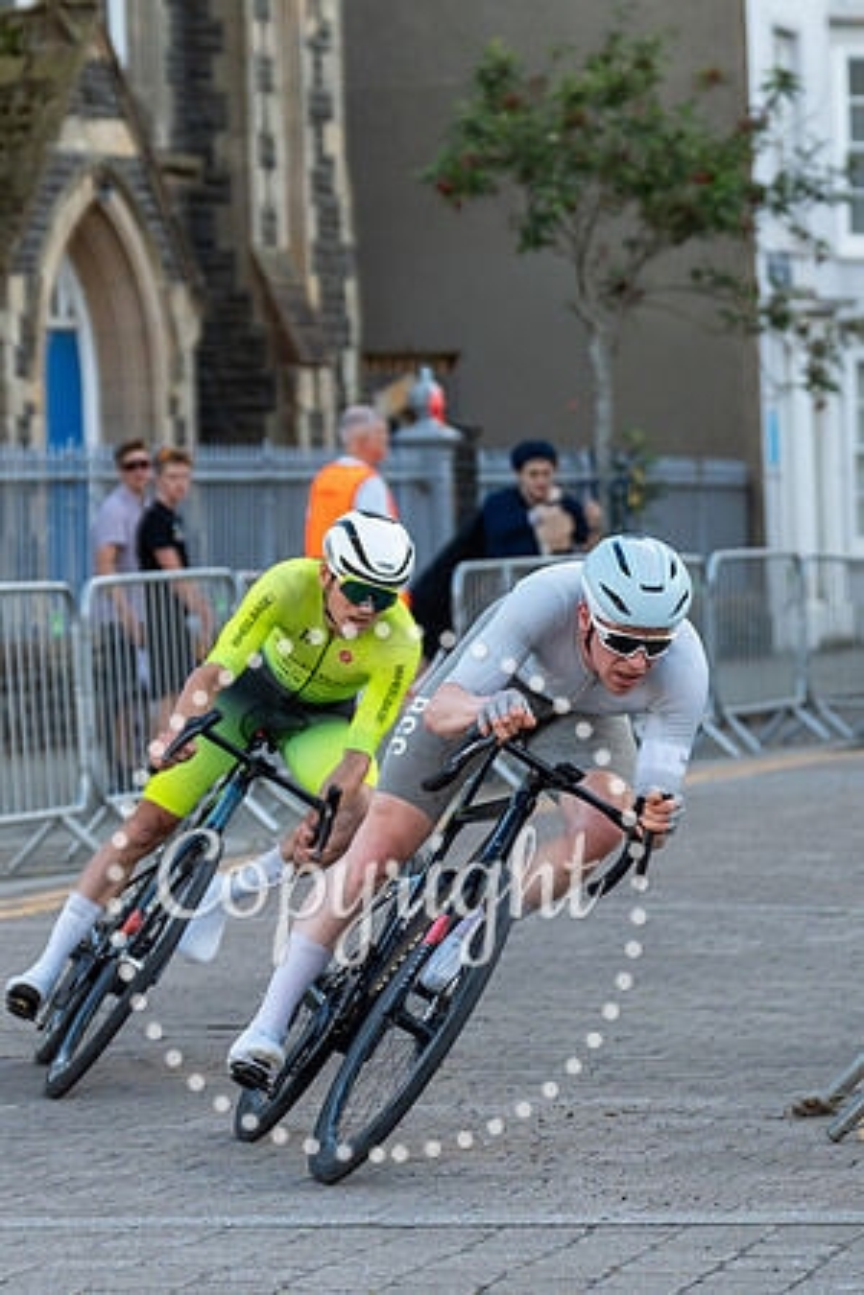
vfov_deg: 11.6
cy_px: 868
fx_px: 6367
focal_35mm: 177
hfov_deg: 7.8
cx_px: 520
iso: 500
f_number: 3.2
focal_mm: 88
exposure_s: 1/800
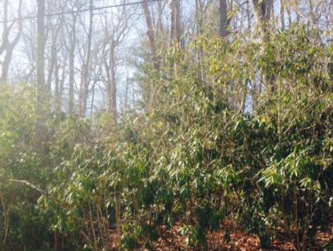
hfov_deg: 40.0
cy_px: 170
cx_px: 218
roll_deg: -0.1
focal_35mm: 47
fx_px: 453
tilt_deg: +6.6
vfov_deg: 30.7
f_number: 2.4
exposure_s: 1/354
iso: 50
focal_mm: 4.12
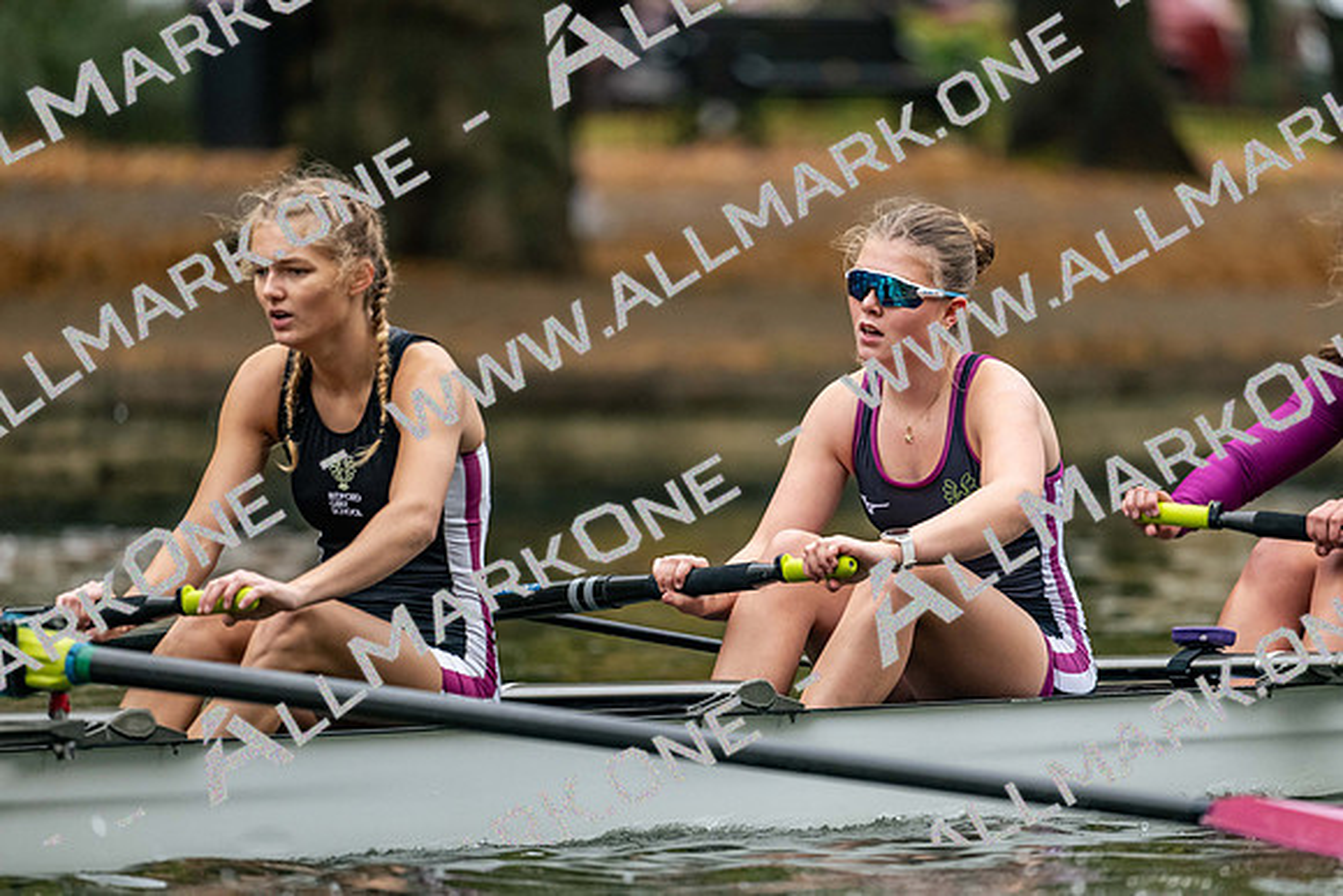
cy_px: 448
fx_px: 14925
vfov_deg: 3.4
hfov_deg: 5.2
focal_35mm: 400
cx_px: 672
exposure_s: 1/2500
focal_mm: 400
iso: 2500
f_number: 4.5
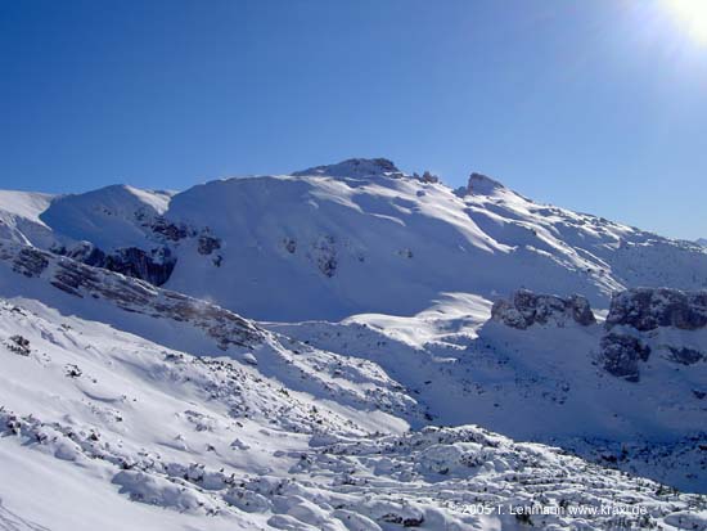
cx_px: 354
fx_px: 797
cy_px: 266
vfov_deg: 36.8
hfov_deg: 47.8
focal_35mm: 39
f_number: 4.7
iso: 100
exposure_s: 1/1000
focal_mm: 8
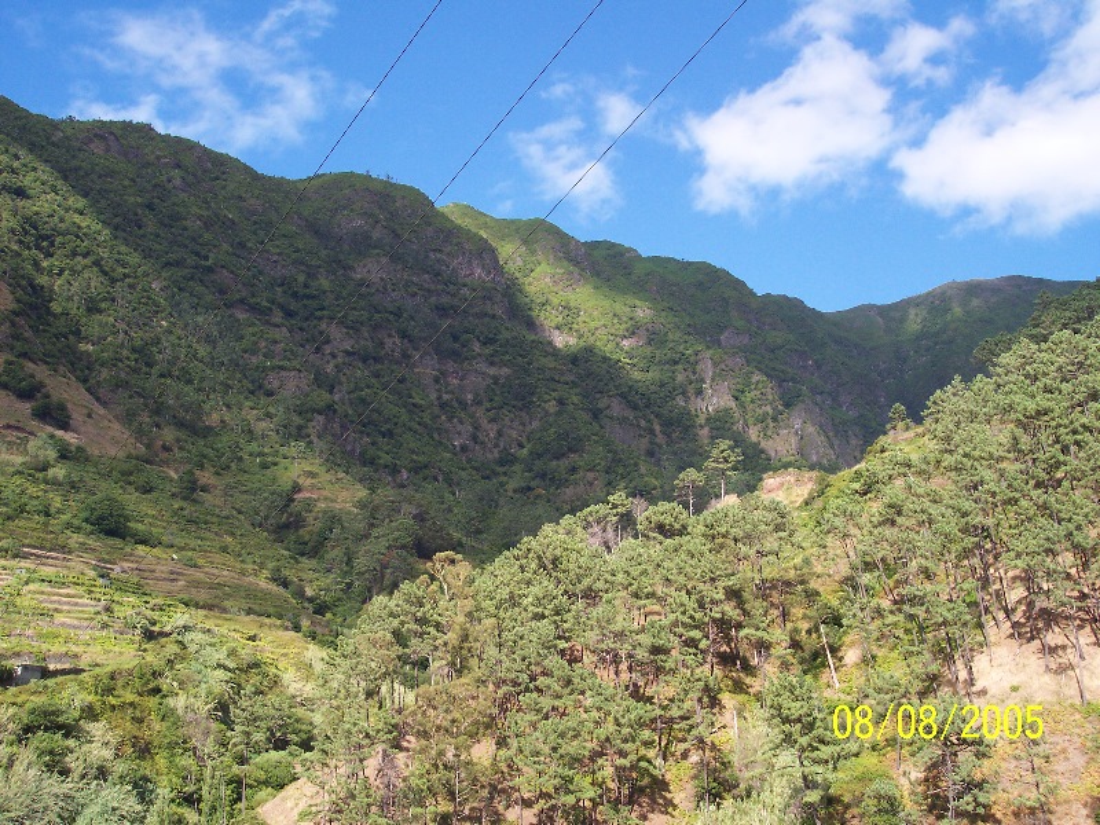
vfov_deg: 37.7
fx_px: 1208
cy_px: 412
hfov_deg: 49.0
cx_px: 550
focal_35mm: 38
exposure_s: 1/350
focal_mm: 8
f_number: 4.8
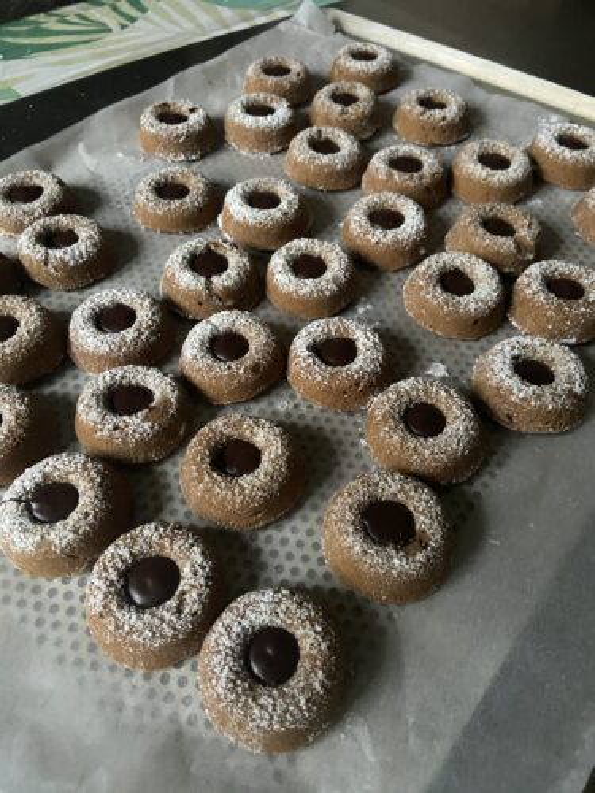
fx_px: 596
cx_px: 298
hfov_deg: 53.1
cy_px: 396
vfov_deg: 67.3
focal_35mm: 26
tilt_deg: -52.1
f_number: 1.8
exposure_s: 1/30
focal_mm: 4.25
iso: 800
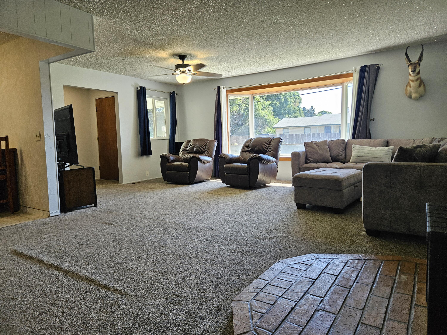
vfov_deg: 58.9
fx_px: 297
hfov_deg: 73.9
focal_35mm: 23
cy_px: 168
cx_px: 224
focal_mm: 5.4
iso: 100
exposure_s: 1/120
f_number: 1.8
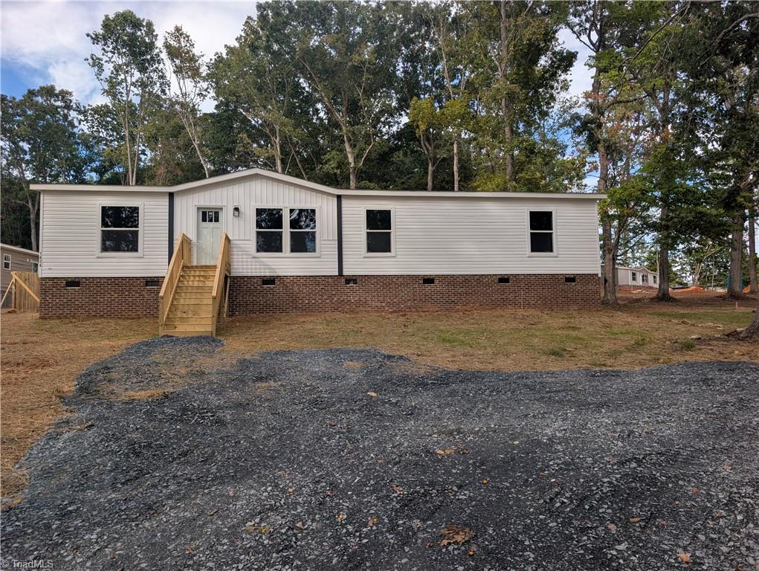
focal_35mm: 24
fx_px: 527
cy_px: 286
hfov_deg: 71.5
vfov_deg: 56.9
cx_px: 380
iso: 21
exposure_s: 1/582
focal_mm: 6.9
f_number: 1.68
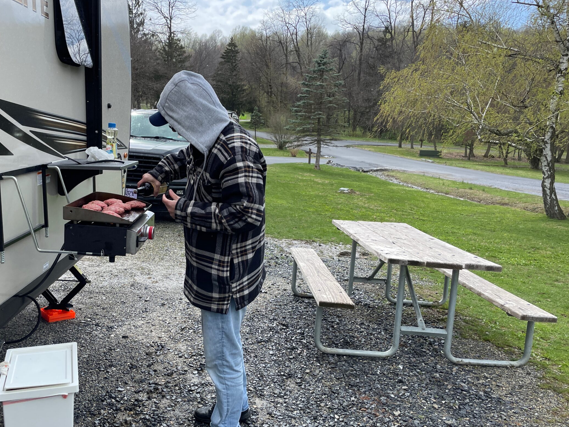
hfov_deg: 56.3
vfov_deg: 44.2
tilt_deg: -10.8
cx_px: 220
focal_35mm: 32
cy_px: 207
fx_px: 526
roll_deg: -0.4
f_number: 1.6
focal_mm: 4.2
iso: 32
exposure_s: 1/1435
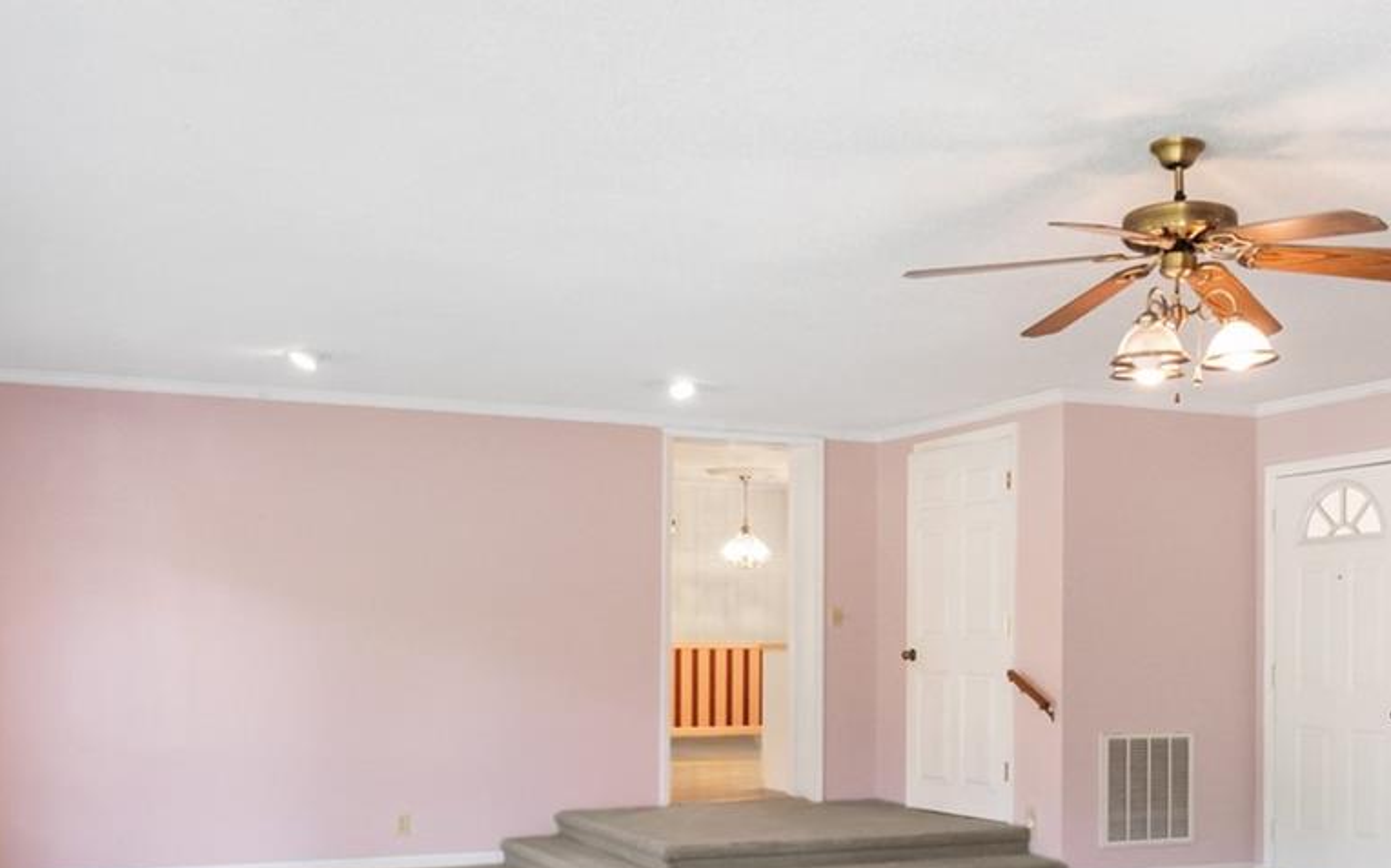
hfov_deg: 47.9
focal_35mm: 41
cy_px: 732
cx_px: 841
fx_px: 1554
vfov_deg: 30.2
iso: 500
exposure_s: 1/30
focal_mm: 10
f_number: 7.1
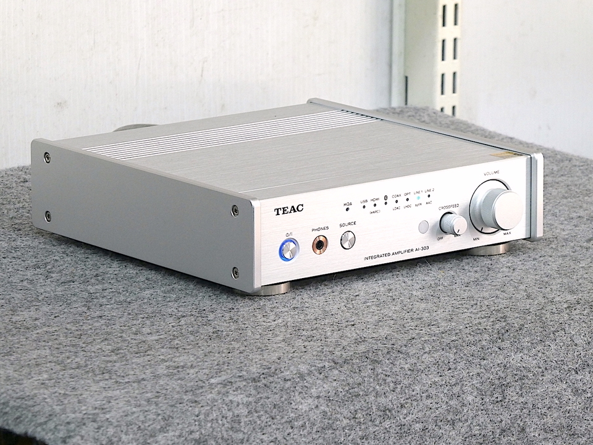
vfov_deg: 6.4
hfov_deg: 8.6
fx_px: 3957
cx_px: 296
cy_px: 222
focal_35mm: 231
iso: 200
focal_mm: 41.4
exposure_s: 1/15
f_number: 5.6
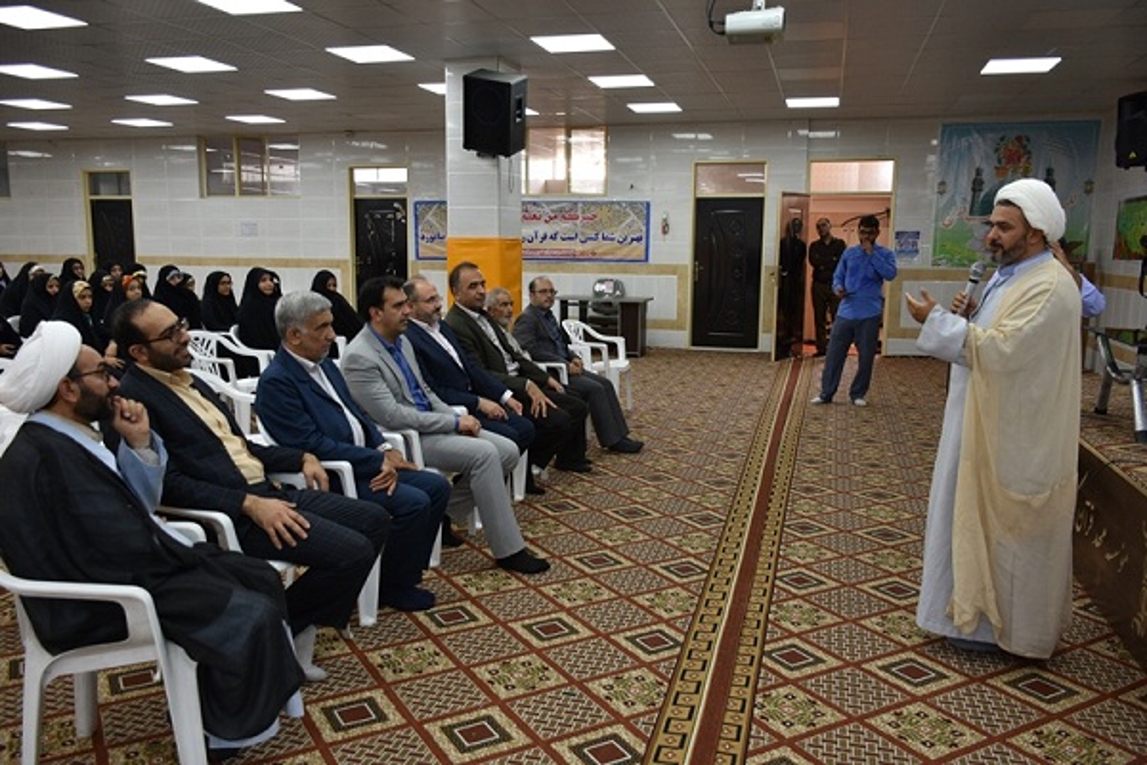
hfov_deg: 67.4
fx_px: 860
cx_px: 574
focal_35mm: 27
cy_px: 382
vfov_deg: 47.9
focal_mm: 18
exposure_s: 1/80
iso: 400
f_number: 4.5
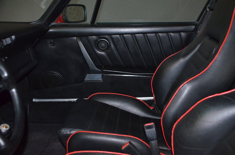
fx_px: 254
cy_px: 78
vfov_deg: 34.1
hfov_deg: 49.6
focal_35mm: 39
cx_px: 118
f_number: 3.8
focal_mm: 26
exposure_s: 1/60
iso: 3200
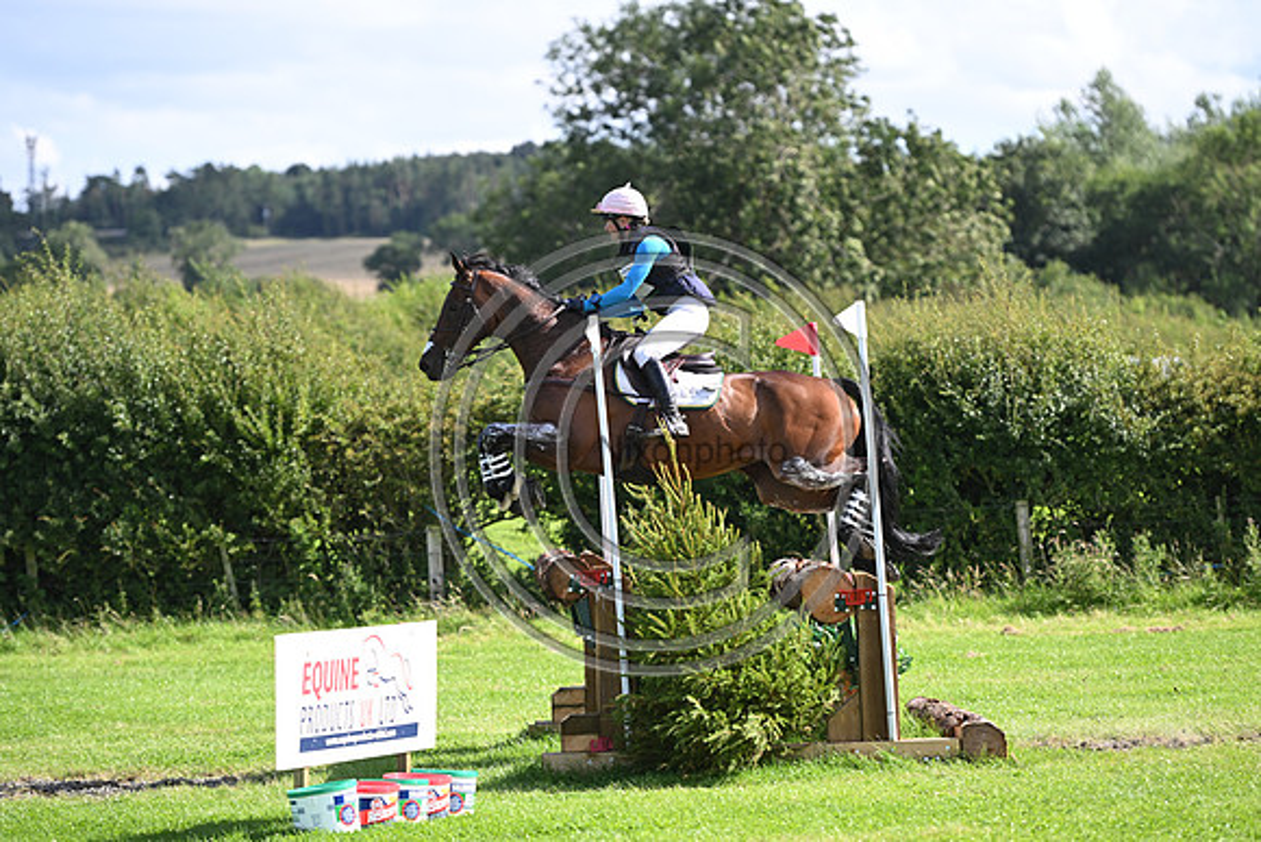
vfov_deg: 8.6
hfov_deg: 12.8
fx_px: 5605
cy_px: 421
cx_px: 630
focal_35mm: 160
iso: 250
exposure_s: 1/1250
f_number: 3.5
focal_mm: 160
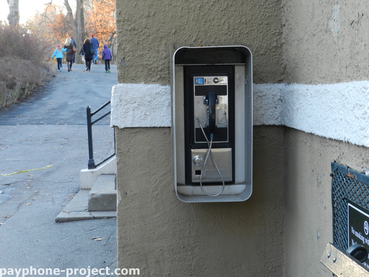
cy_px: 138
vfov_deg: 24.4
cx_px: 184
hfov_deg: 32.2
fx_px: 640
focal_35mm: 60
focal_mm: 10.7
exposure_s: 1/50
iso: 160
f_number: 4.6
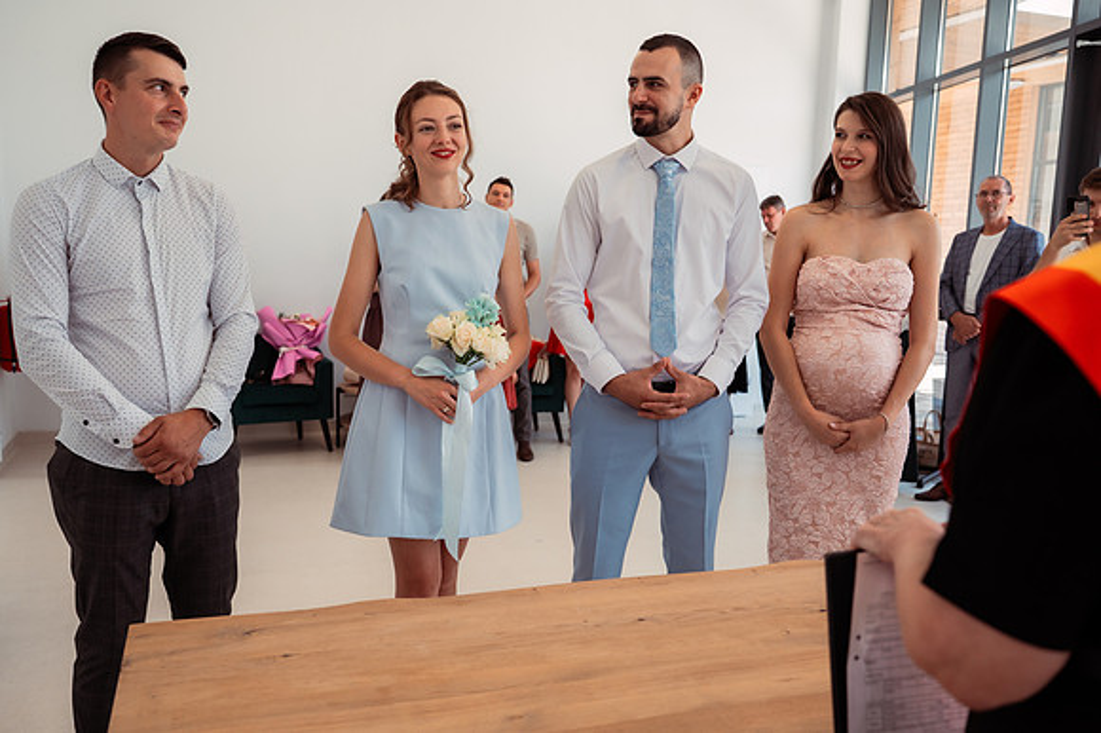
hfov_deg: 62.5
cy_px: 388
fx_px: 906
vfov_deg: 44.0
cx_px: 518
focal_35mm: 30
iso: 800
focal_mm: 28
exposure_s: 1/500
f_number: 3.5
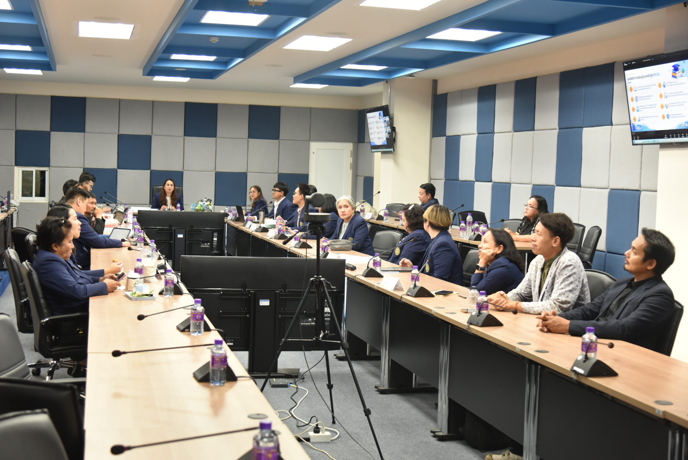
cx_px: 344
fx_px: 956
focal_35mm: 50
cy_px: 230
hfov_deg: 39.6
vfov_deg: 27.0
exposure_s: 1/50
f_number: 4.5
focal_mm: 50
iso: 1600
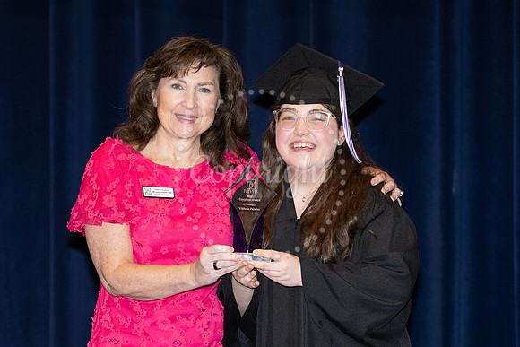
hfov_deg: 9.1
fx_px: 3280
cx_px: 260
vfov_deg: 6.1
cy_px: 206
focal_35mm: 227
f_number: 5.6
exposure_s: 1/160
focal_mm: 180
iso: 1000
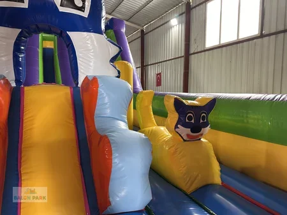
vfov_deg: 56.8
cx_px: 144
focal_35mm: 24
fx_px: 199
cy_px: 108
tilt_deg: -5.2
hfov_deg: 71.6
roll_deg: +0.5
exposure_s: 1/50
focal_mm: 6.86
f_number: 1.78
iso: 125
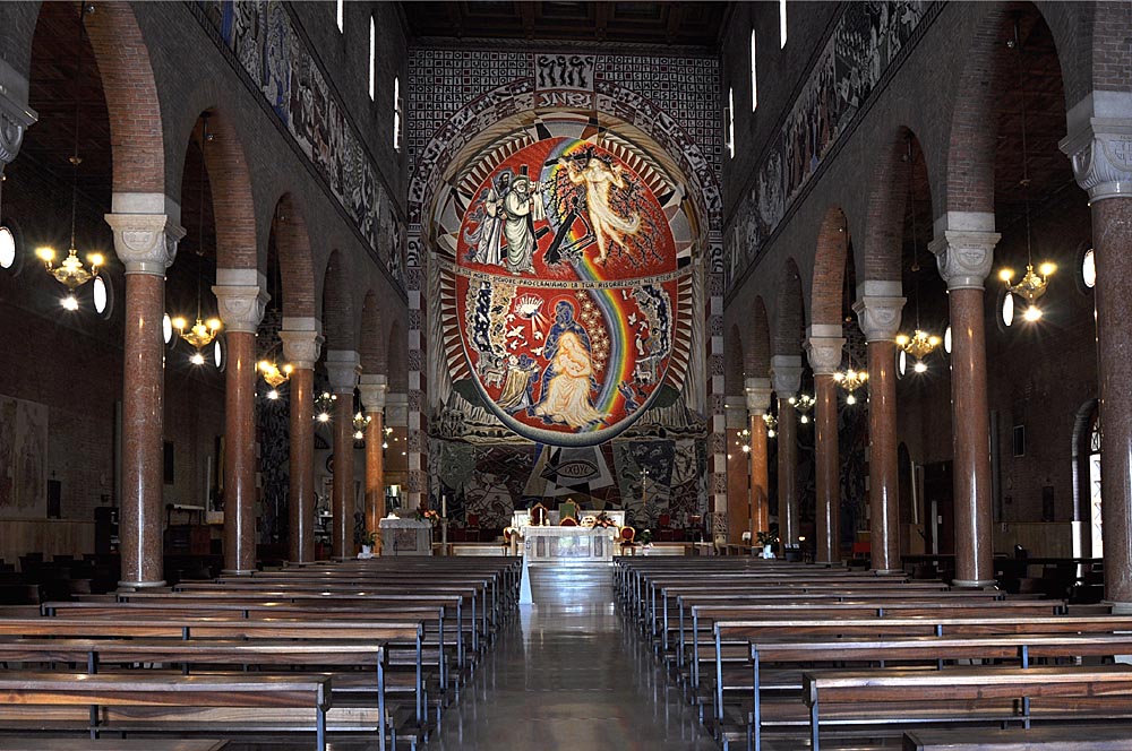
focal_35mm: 36
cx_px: 566
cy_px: 376
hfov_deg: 53.2
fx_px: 1131
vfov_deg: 36.8
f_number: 8
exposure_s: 1/8
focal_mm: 24
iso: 200
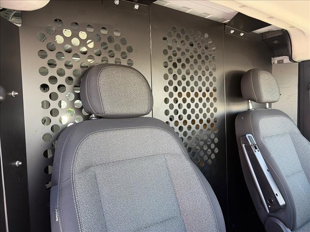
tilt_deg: -1.8
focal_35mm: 26
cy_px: 116
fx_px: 233
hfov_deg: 67.3
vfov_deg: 53.1
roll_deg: +3.5
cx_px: 155
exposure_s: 1/122
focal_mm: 5.96
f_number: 1.6
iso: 125
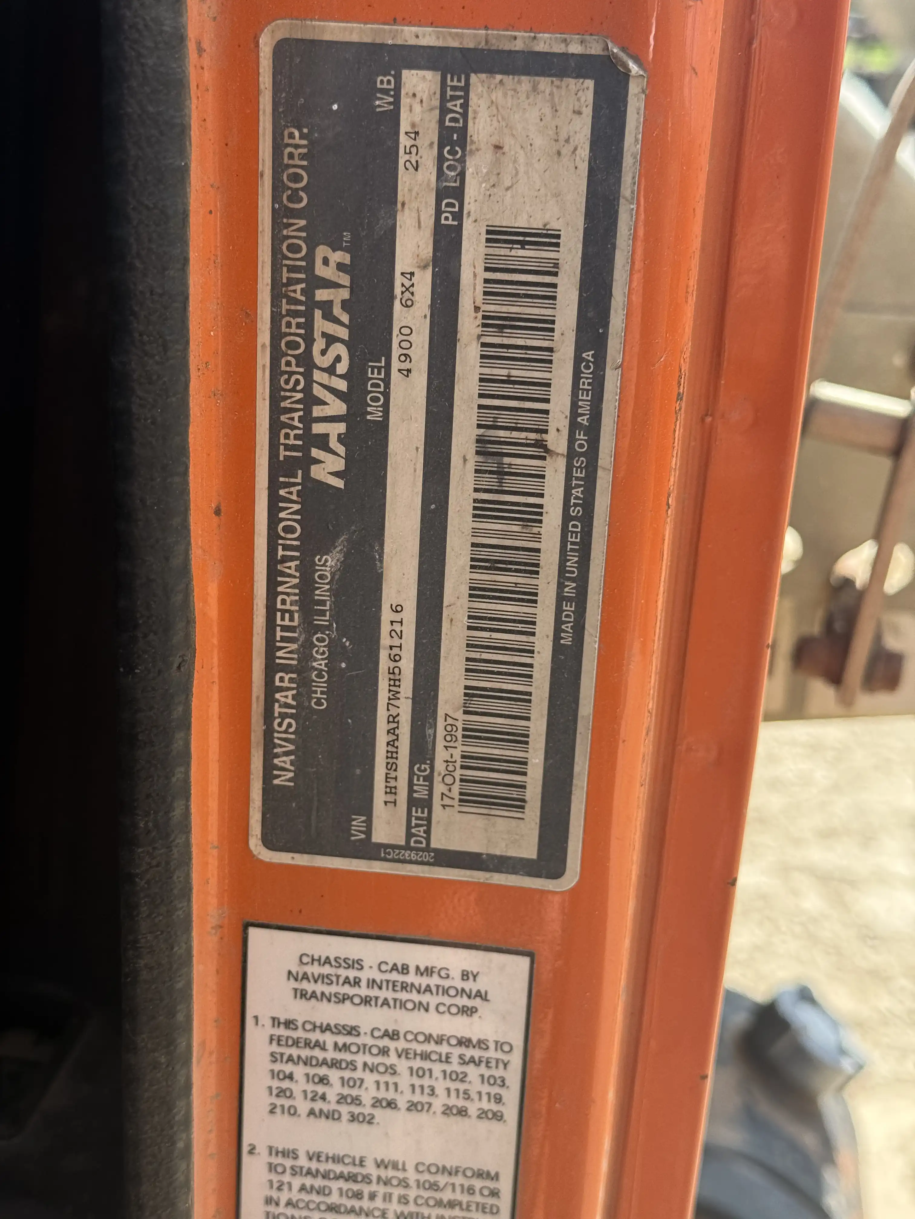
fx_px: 1692
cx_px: 458
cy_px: 610
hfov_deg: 30.3
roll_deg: -5.8
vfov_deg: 39.7
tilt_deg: -17.1
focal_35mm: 48
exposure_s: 1/895
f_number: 1.78
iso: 100
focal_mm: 6.76
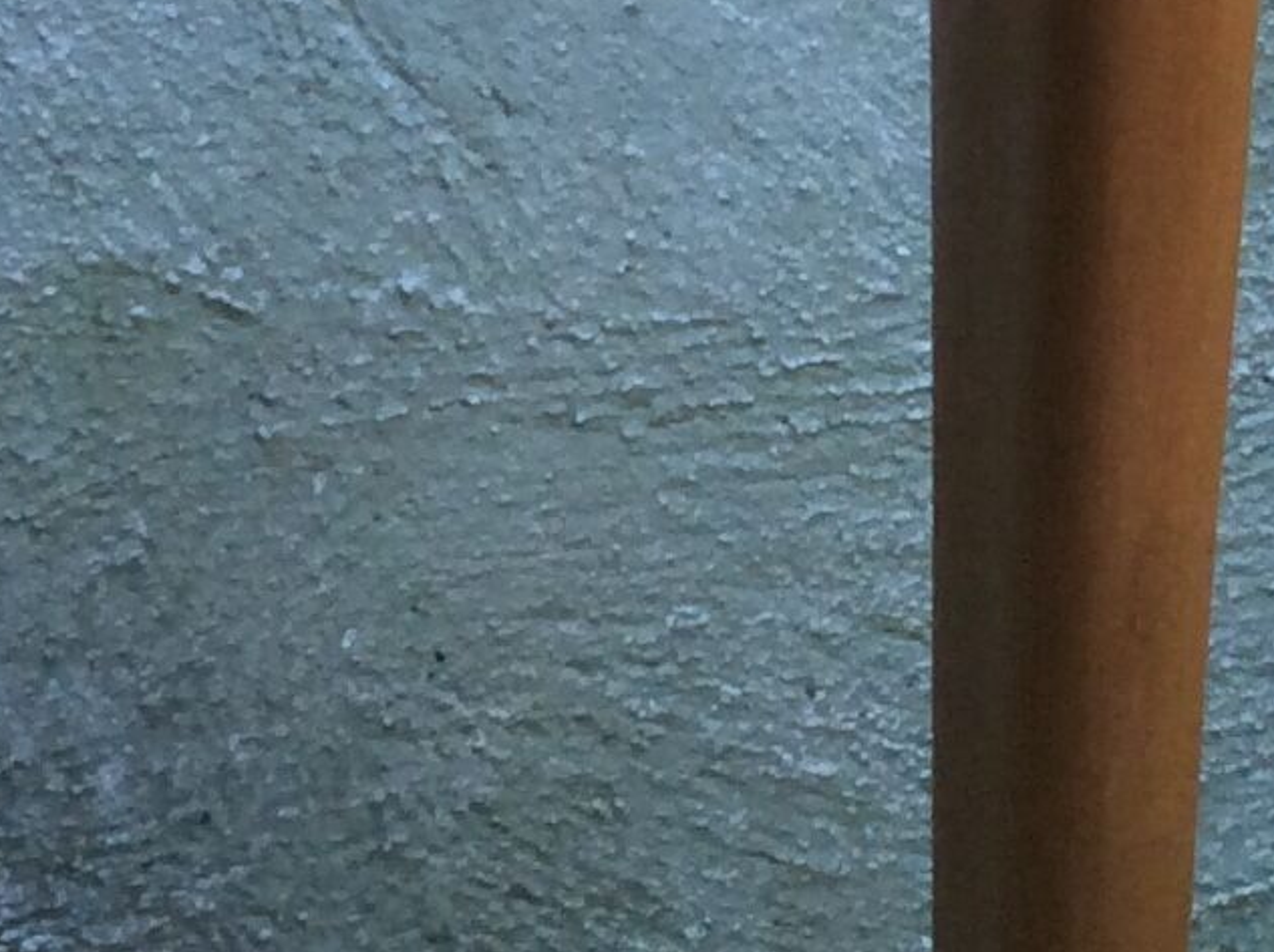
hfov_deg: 13.7
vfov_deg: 10.4
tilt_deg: -6.1
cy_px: -932
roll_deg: +0.5
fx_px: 4815
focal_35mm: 131
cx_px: -916
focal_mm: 3.3
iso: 40
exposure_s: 1/33
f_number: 2.4
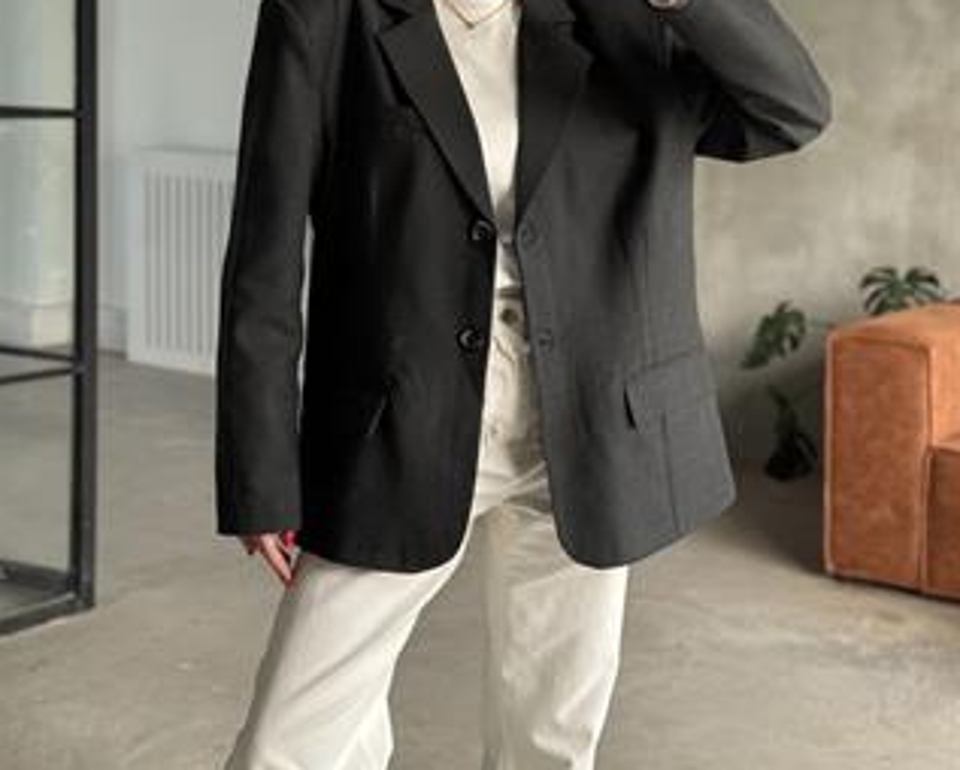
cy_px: 182
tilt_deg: -18.1
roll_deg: -1.6
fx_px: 1791
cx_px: 478
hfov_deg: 30.0
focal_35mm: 63
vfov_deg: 24.0
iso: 250
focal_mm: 6.76
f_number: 1.78
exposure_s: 1/42
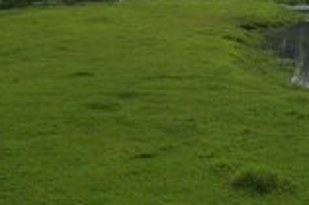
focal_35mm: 93
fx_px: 797
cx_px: 436
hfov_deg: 19.6
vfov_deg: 14.1
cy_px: -62
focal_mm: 16
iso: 100
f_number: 7.1
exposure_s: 1/320
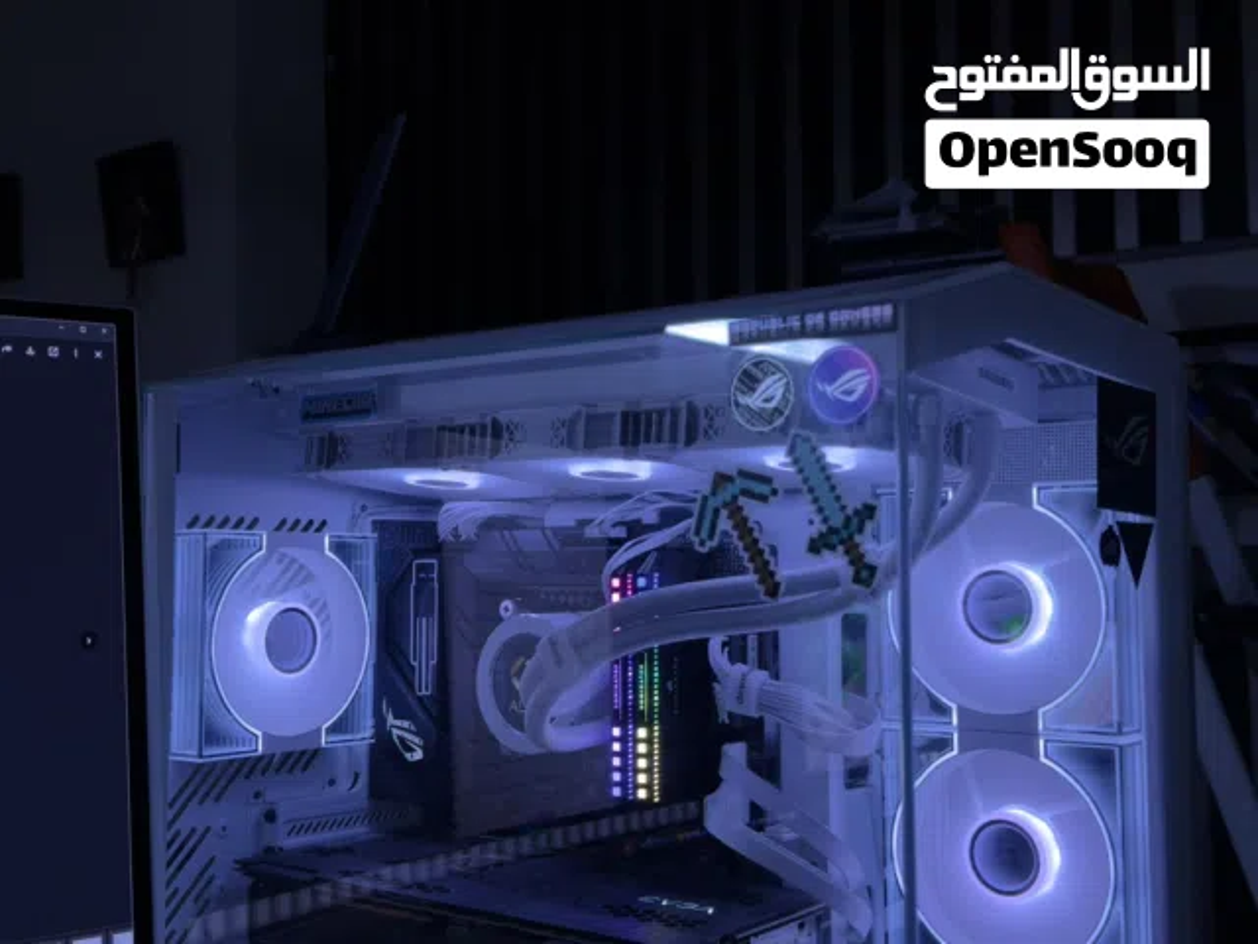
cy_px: 472
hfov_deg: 71.6
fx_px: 872
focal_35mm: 24
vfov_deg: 56.8
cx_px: 629
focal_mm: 6.76
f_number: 1.78
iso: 80
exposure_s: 1/120
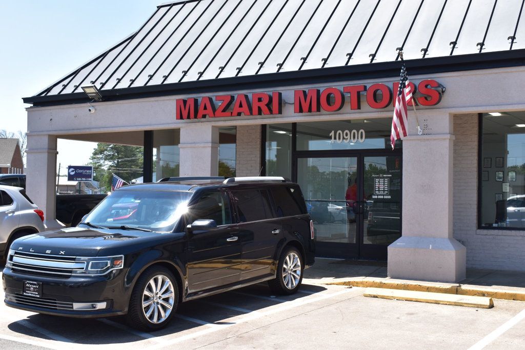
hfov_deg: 42.3
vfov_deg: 28.9
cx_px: 262
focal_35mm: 46
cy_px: 175
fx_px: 678
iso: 400
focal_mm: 31
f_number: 11
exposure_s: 1/320
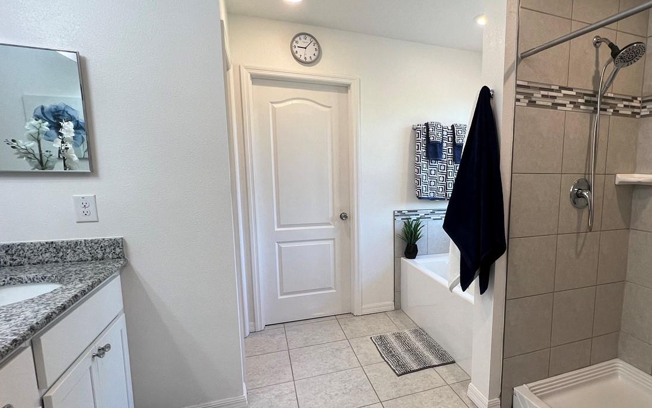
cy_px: 223
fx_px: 355
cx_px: 428
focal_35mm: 20
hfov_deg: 82.5
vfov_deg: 59.6
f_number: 1.8
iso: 80
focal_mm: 1.57
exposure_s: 1/120
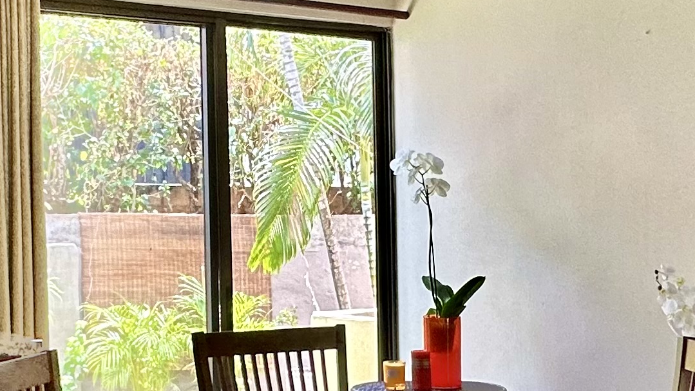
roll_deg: +0.9
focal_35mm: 57
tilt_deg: +0.0
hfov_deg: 36.2
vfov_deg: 21.1
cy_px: 234
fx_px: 1050
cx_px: 225
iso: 125
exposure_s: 1/120
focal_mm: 2.22
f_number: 2.2
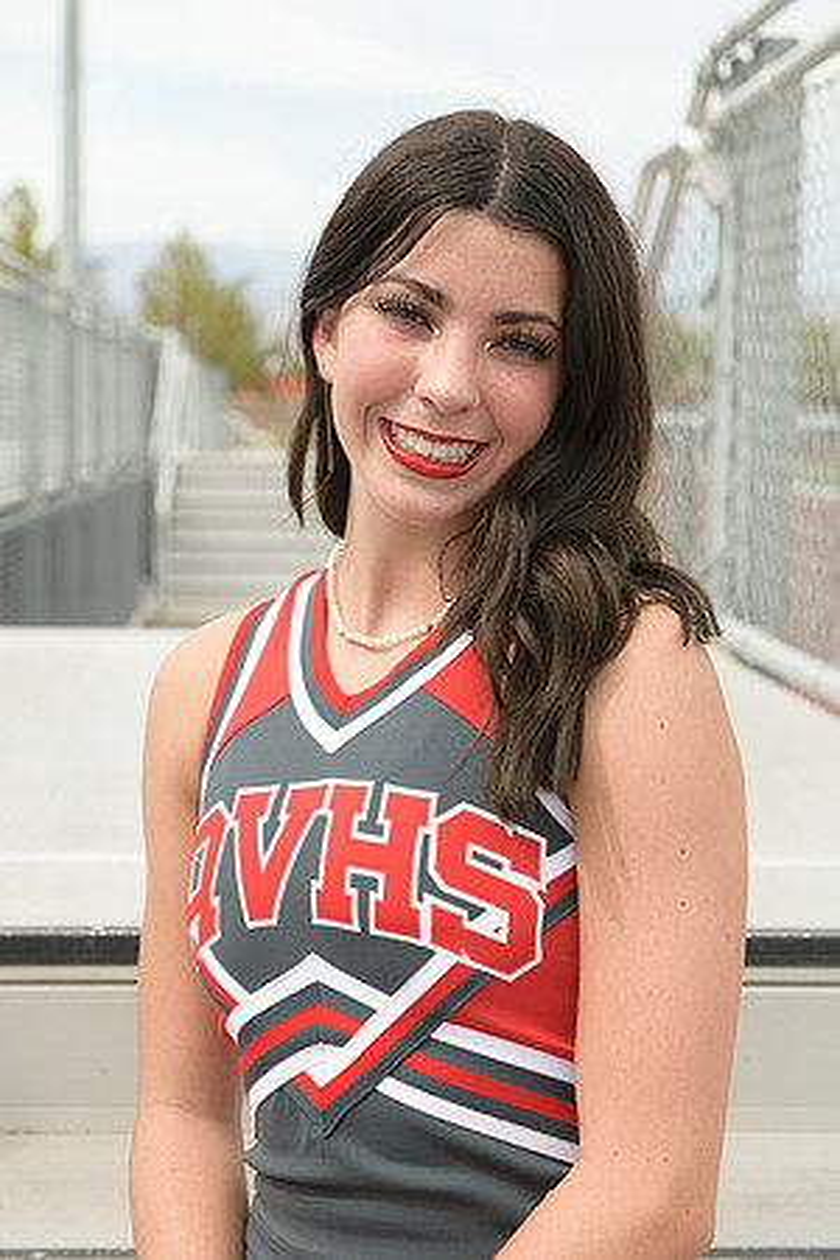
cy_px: 630
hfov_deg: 19.5
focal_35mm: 70
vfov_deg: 28.8
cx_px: 420
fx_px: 2450
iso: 800
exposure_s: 1/1250
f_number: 5.6
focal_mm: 70
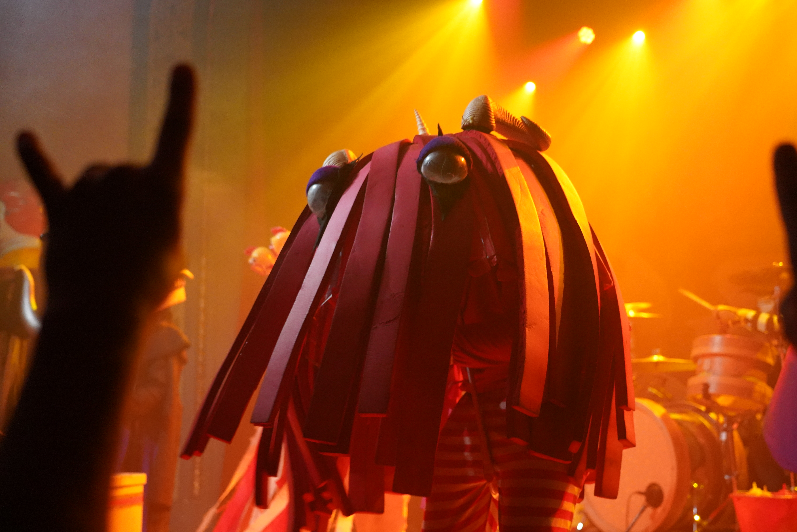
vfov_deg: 30.5
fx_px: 974
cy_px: 266
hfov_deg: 44.5
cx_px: 398
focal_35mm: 44
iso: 8000
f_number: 4
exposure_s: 1/160
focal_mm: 44
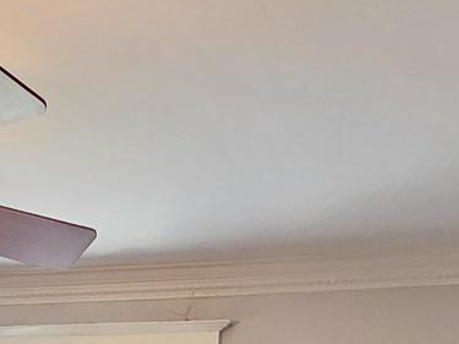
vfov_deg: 14.0
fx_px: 941
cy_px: 837
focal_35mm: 71
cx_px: 78
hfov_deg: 26.8
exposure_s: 1/60
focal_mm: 2.2
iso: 160
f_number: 2.2
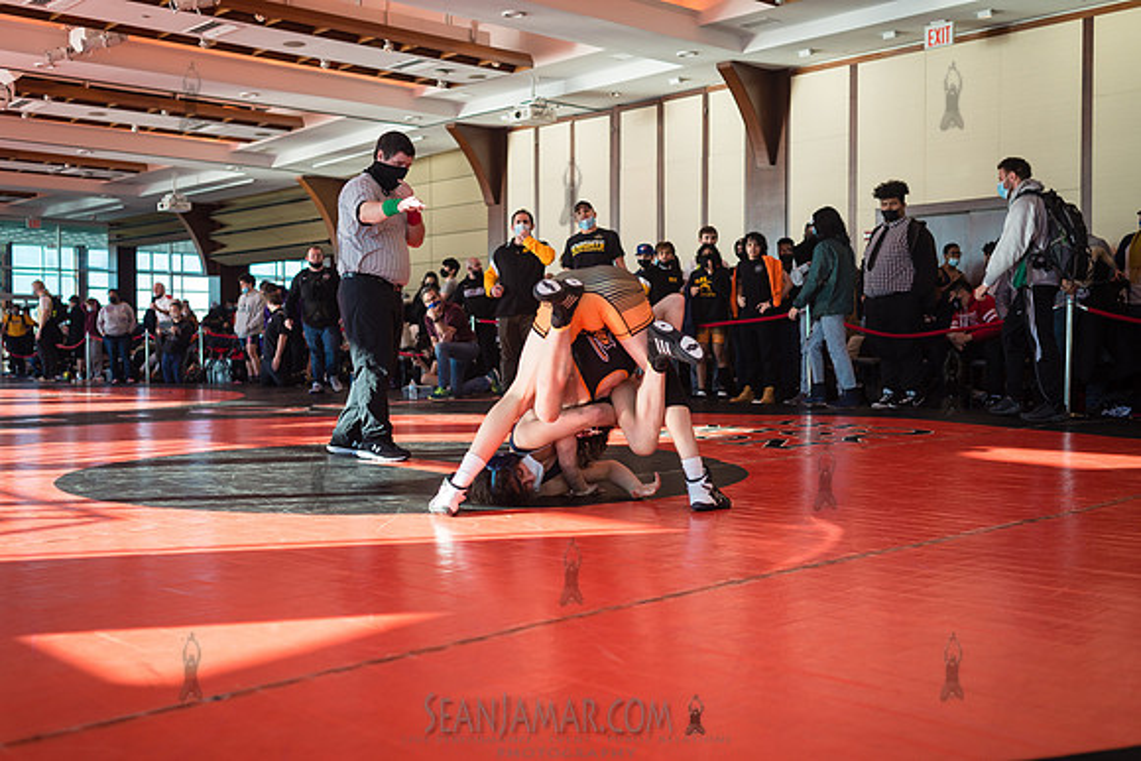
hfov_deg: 50.6
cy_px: 380
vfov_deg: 35.0
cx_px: 570
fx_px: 1207
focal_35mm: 38
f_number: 3.5
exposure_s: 1/400
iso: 400
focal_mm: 35
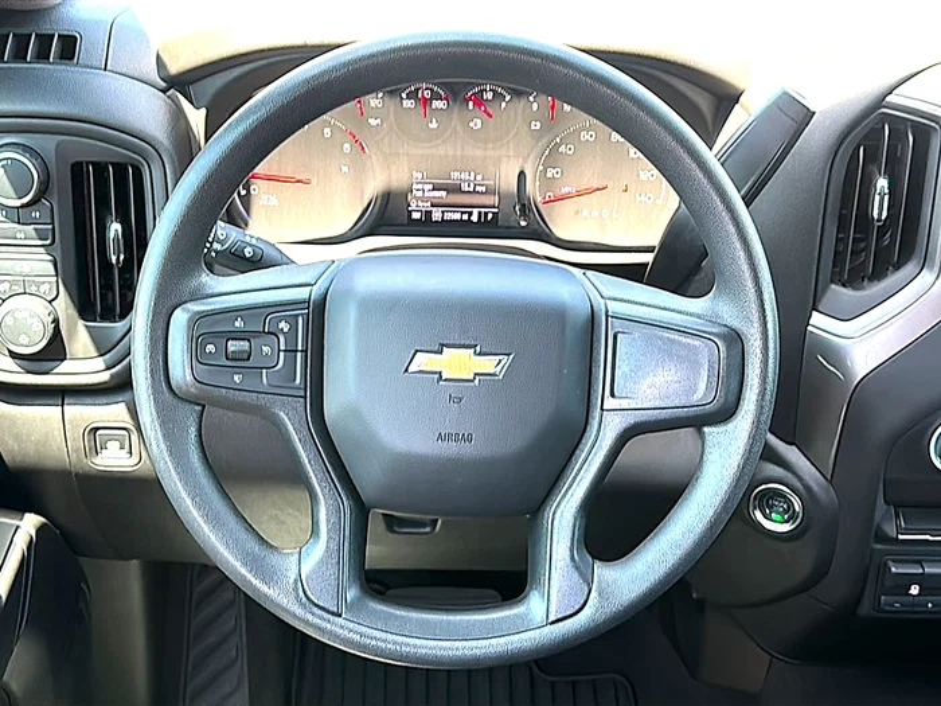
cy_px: 353
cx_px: 470
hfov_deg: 43.9
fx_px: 1169
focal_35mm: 43
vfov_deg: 33.6
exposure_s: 1/40
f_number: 1.78
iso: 125
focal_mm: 6.86
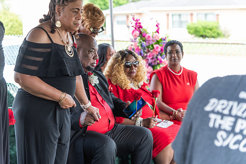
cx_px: 123
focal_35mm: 71
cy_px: 82
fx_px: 485
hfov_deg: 28.5
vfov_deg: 19.2
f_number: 4
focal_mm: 70
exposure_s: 1/100
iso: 100
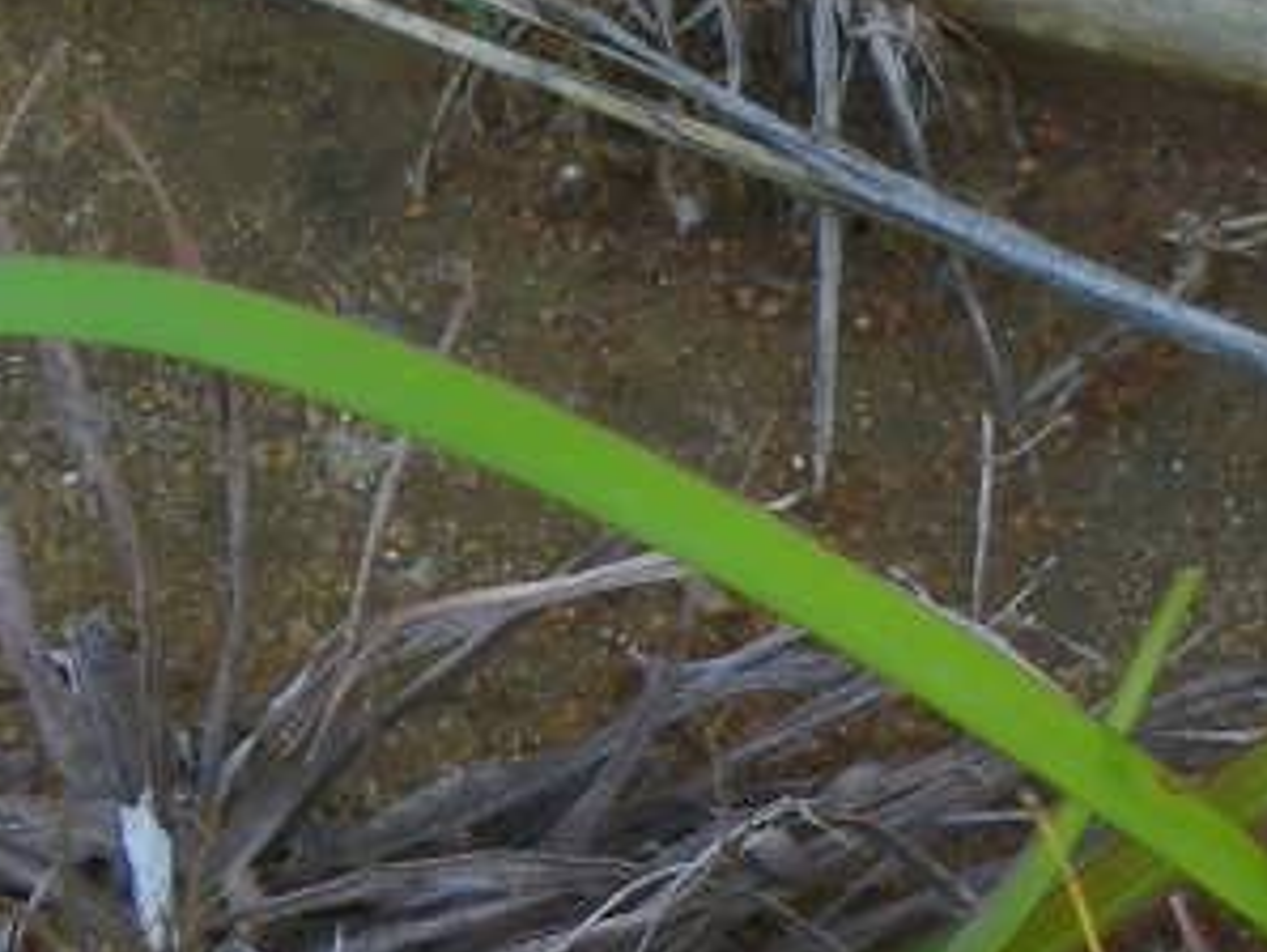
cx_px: 1935
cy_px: -319
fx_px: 12235
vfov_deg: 4.4
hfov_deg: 5.9
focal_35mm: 334
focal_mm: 14.7
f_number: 4
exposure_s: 1/80
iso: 64
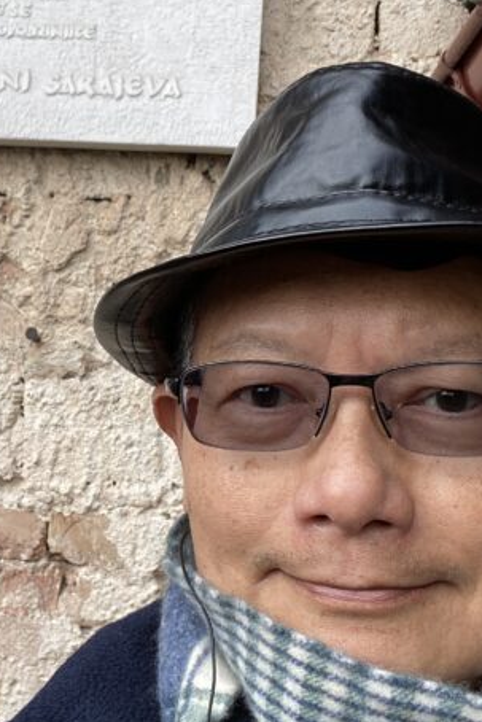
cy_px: 297
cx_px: 99
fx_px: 1104
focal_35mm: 55
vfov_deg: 36.1
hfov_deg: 24.3
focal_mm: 2.71
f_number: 2.2
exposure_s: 1/204
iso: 25
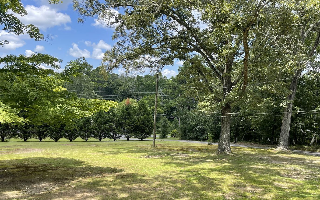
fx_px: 253
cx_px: 152
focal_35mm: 29
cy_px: 128
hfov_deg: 64.6
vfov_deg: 42.7
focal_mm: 5.1
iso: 32
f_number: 1.6
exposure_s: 1/930
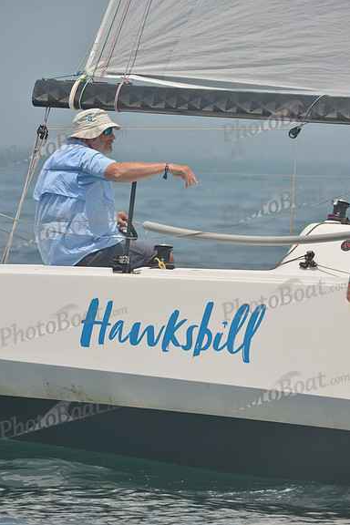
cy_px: 263
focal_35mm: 302
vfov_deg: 6.8
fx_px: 4404
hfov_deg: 4.6
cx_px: 175
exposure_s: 1/1000
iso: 280
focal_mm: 300
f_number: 10
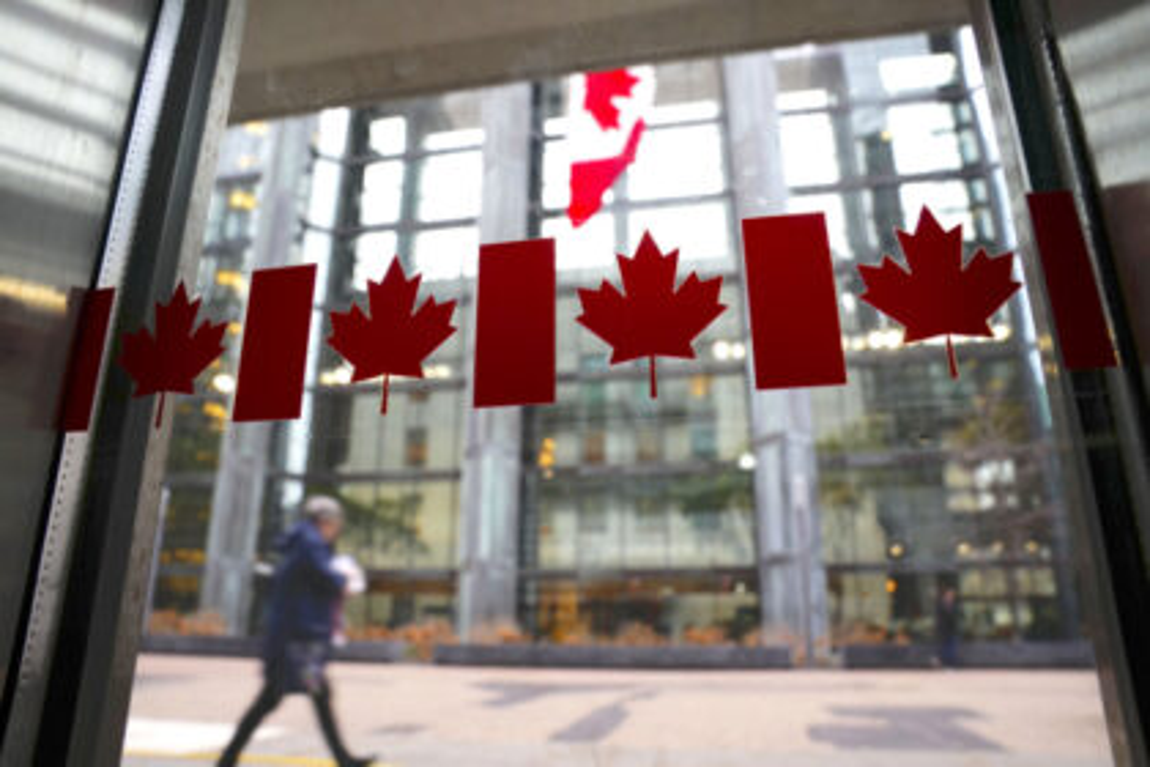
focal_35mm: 24
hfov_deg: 73.7
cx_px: 575
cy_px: 384
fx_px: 767
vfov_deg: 53.1
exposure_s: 1/20
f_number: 8
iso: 640
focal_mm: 24
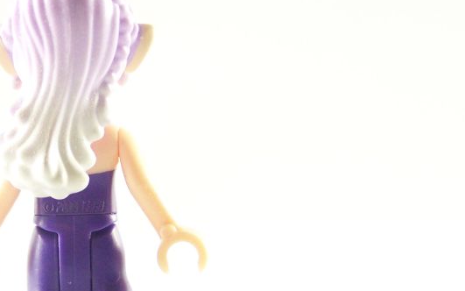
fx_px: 2433
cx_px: 84
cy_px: 192
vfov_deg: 6.8
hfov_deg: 10.9
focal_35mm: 192
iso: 200
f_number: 3.2
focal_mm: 15.6
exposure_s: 1/20
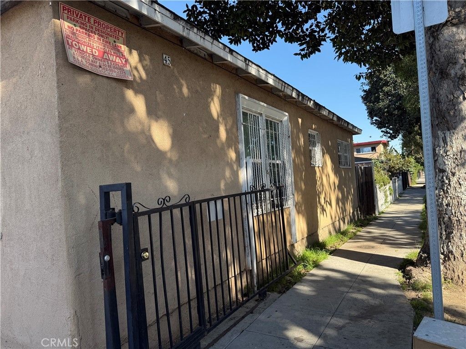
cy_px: 174
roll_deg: +3.2
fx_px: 323
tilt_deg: +2.1
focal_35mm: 24
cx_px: 233
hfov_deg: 71.6
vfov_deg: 56.8
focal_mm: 6.76
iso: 100
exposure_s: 1/1292
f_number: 1.78
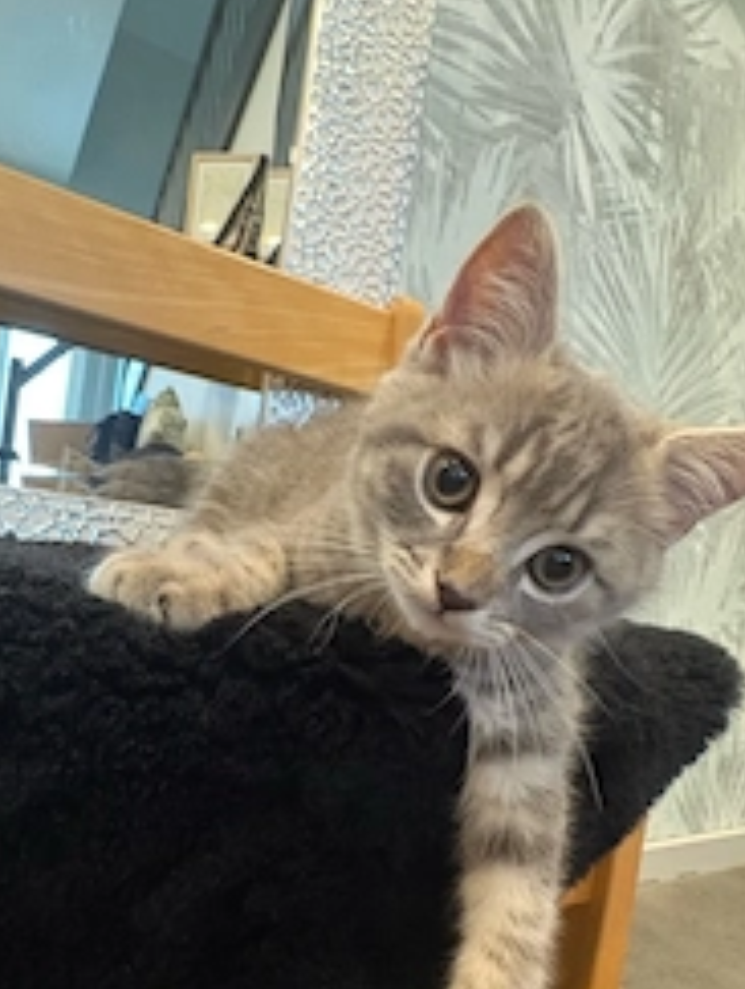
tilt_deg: +0.5
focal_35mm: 23
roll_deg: -7.1
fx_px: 658
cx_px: 334
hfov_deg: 58.9
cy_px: 570
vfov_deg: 73.4
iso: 640
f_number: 2.2
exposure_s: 1/50
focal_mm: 2.22
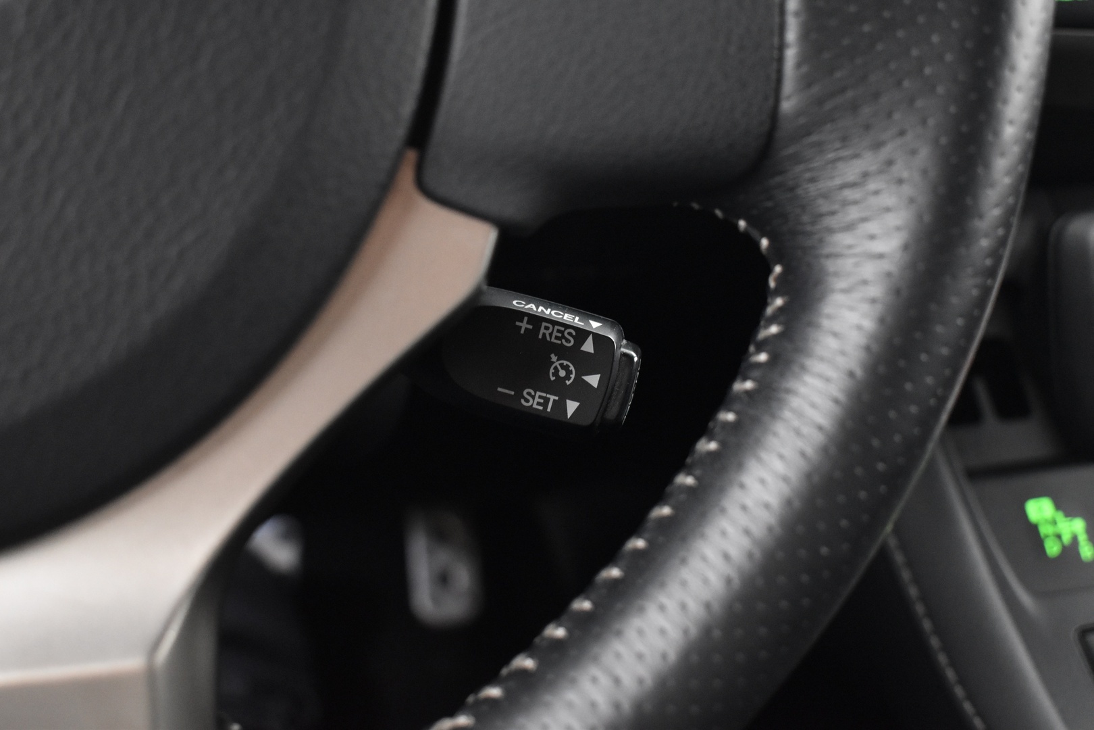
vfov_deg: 28.9
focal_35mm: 46
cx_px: 547
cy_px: 365
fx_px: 1413
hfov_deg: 42.3
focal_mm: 31
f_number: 4.2
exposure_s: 1/10
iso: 3200
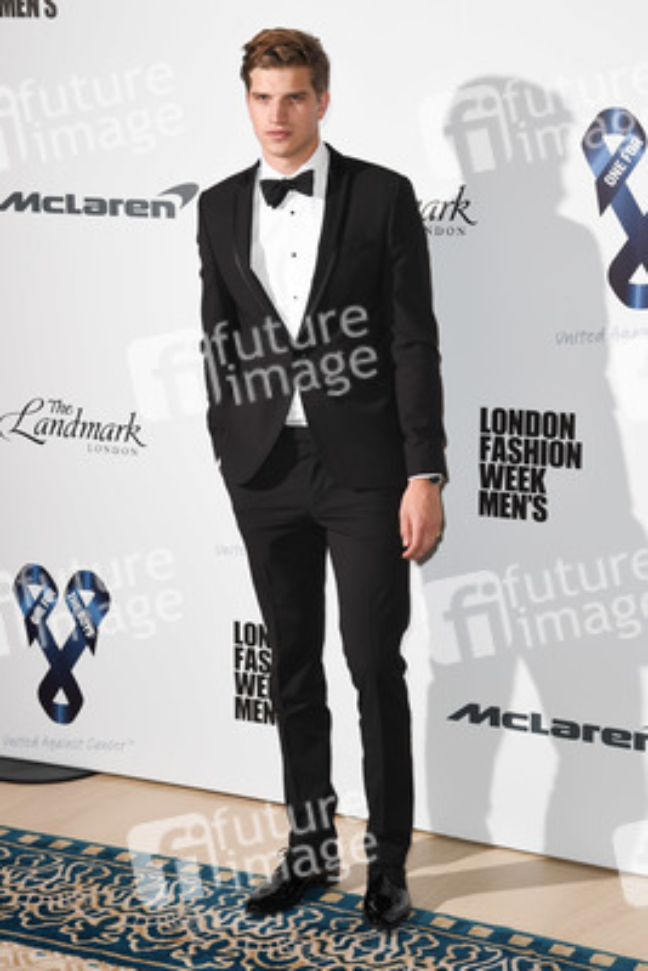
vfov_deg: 30.9
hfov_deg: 20.9
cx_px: 324
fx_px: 1753
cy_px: 486
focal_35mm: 65
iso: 640
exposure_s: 1/250
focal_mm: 65
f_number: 7.1
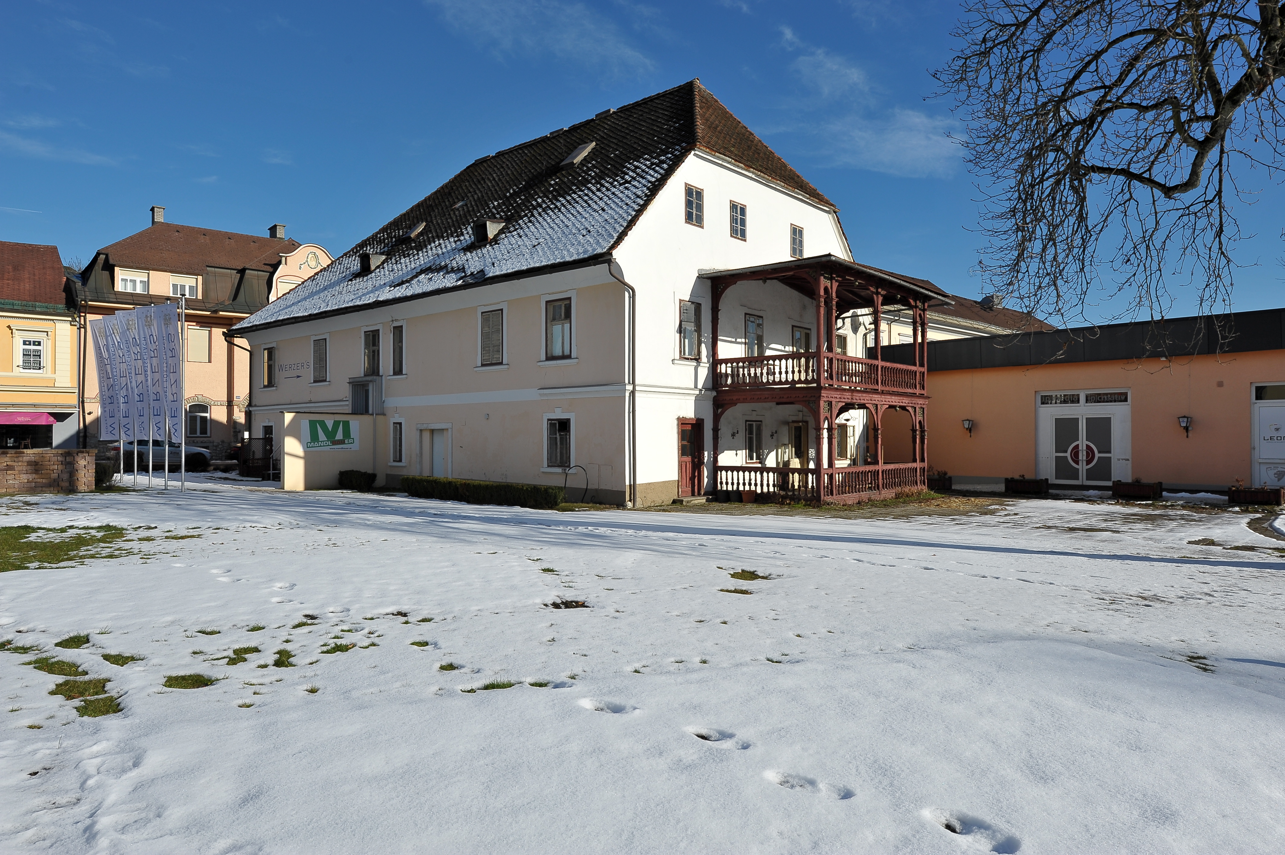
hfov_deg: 76.1
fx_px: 820
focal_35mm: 23
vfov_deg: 55.0
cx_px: 642
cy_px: 428
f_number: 11
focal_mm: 23
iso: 200
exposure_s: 1/400
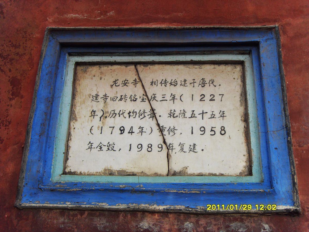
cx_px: 154
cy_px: 116
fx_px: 446
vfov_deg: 29.1
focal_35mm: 50
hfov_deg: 38.2
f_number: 3.8
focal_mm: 8.8
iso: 80
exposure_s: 1/350
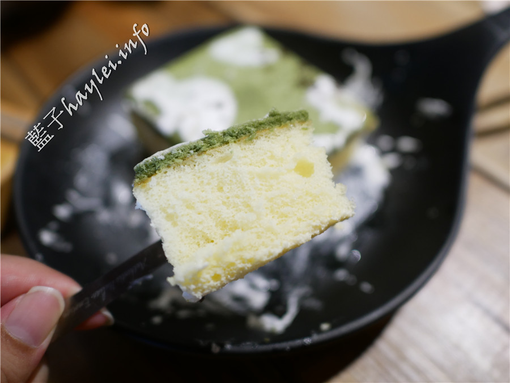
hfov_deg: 60.0
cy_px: 192
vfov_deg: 46.8
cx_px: 255
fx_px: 442
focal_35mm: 30
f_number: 1.7
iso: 400
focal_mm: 15
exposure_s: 1/60
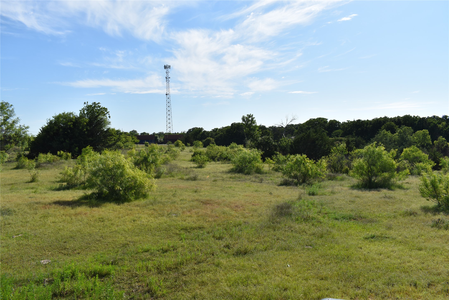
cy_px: 150
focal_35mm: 27
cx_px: 224
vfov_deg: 47.9
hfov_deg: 67.4
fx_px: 337
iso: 100
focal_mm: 18
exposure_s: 1/320
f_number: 9
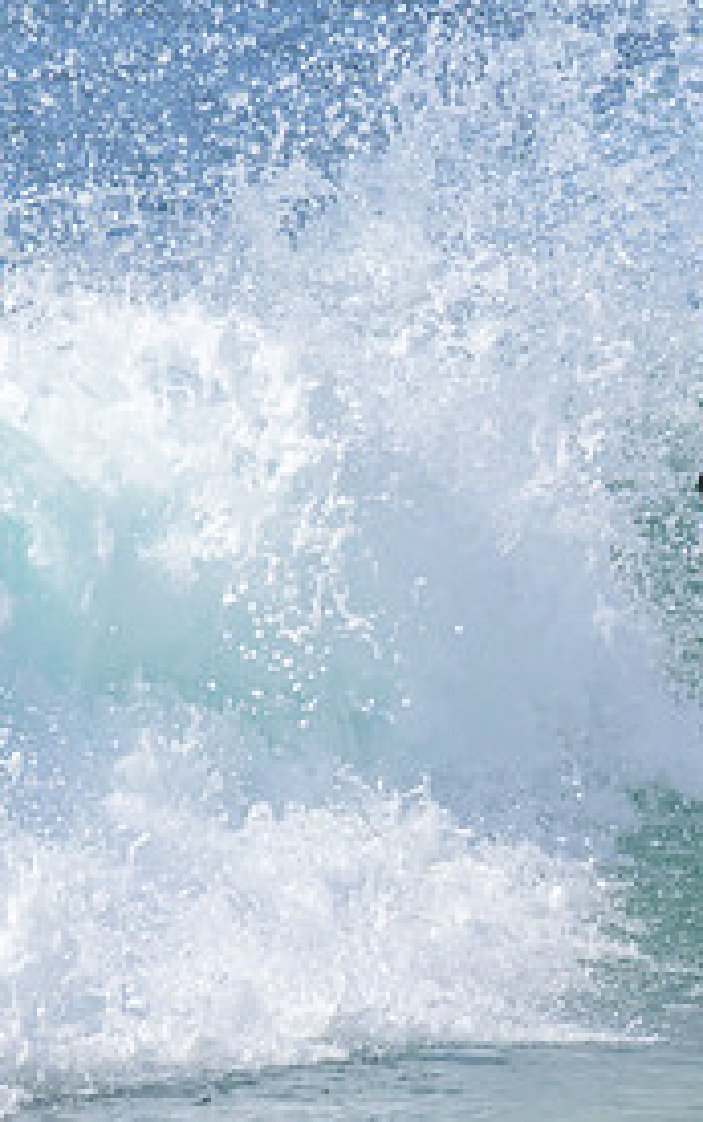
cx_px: 1321
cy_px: 559
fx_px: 46070
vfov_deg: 1.4
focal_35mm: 1506
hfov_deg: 0.9
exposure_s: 1/2000
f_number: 11
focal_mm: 600
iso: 800
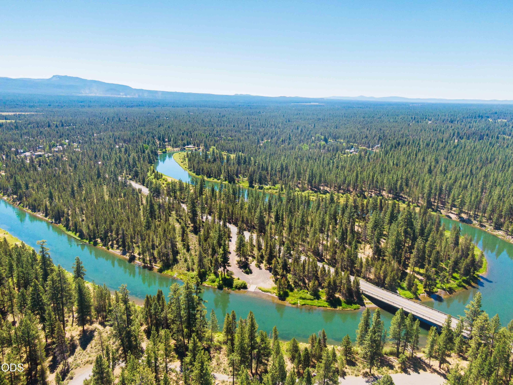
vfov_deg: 56.8
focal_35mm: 24
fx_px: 356
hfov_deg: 71.6
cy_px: 192
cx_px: 256
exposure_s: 1/1000
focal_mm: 4.39
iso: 100
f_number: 2.8
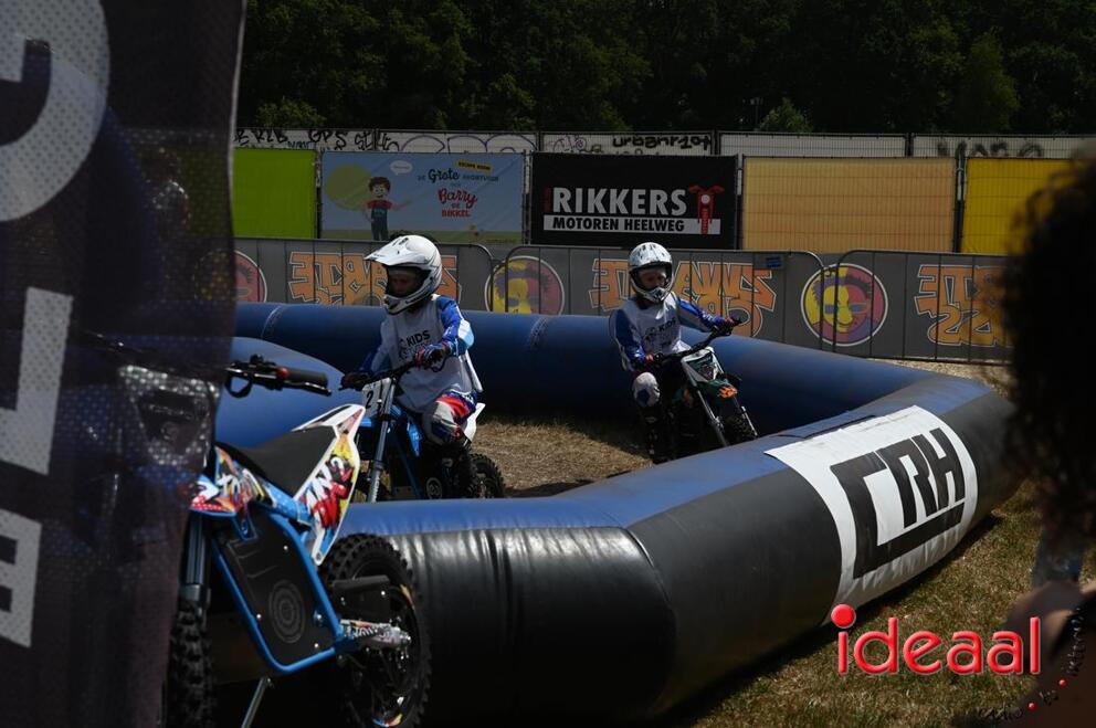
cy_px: 364
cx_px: 548
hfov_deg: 28.9
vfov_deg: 19.4
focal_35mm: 70
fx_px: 2129
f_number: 11
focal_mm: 70
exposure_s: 1/2000
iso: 500
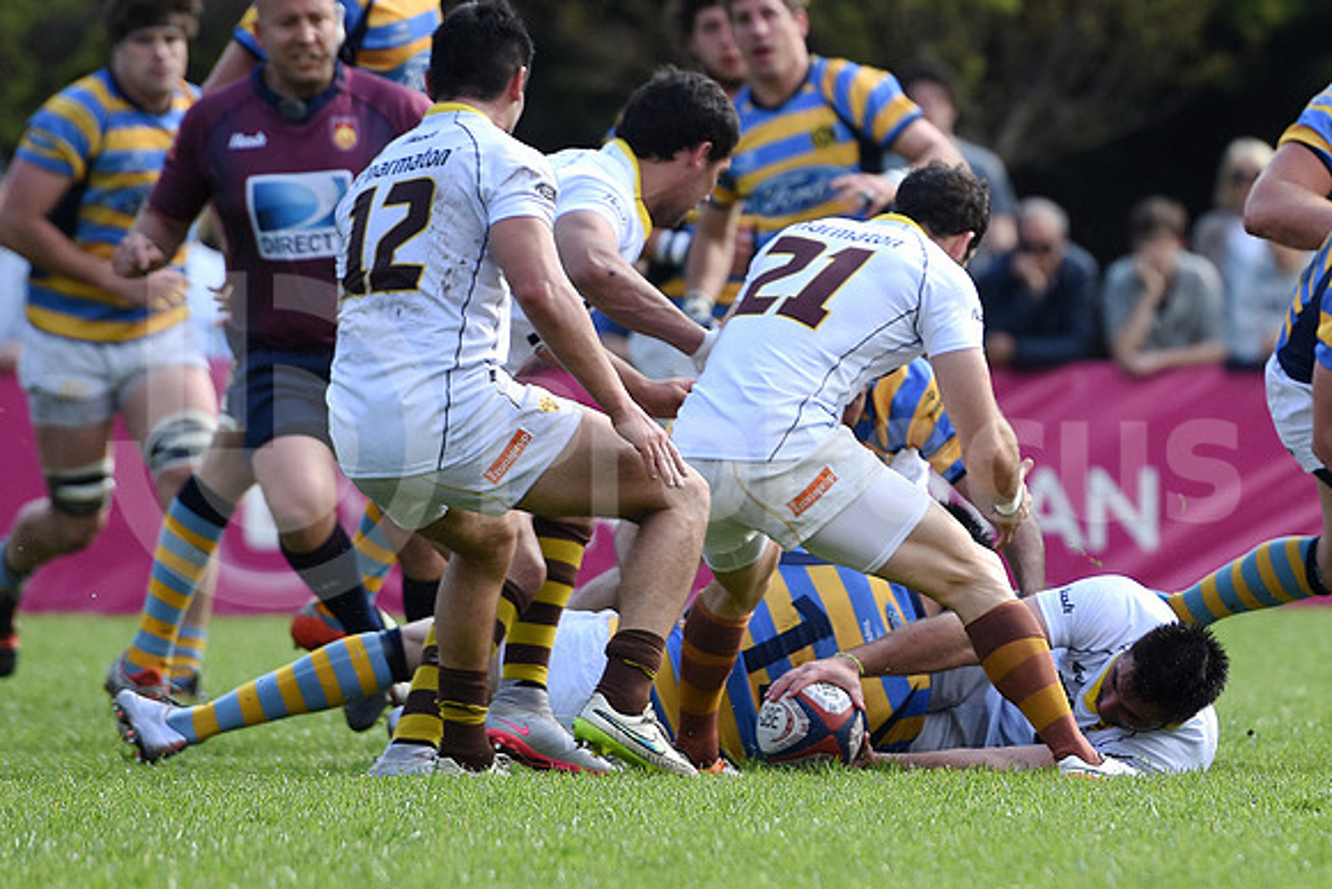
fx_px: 10825
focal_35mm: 292
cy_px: 444
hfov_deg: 7.0
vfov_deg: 4.7
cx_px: 666
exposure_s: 1/1250
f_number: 3.5
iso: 250
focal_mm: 195
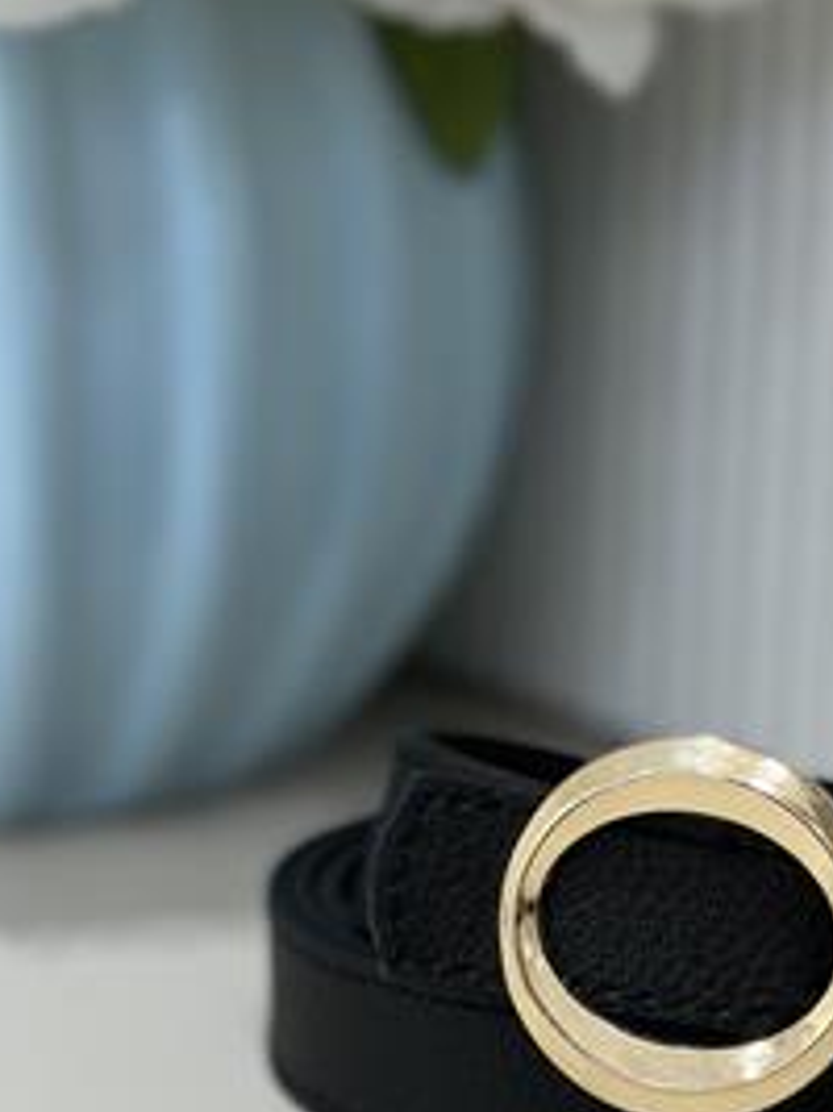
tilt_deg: -17.6
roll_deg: -3.5
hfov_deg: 15.2
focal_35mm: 96
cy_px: 964
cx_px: 729
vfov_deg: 20.1
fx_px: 3083
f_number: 1.78
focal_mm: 6.86
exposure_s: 1/123
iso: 64
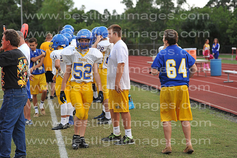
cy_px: 79
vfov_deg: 13.4
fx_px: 671
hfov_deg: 20.0
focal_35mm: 102
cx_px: 118
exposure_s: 1/320
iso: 1250
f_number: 3.5
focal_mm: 102
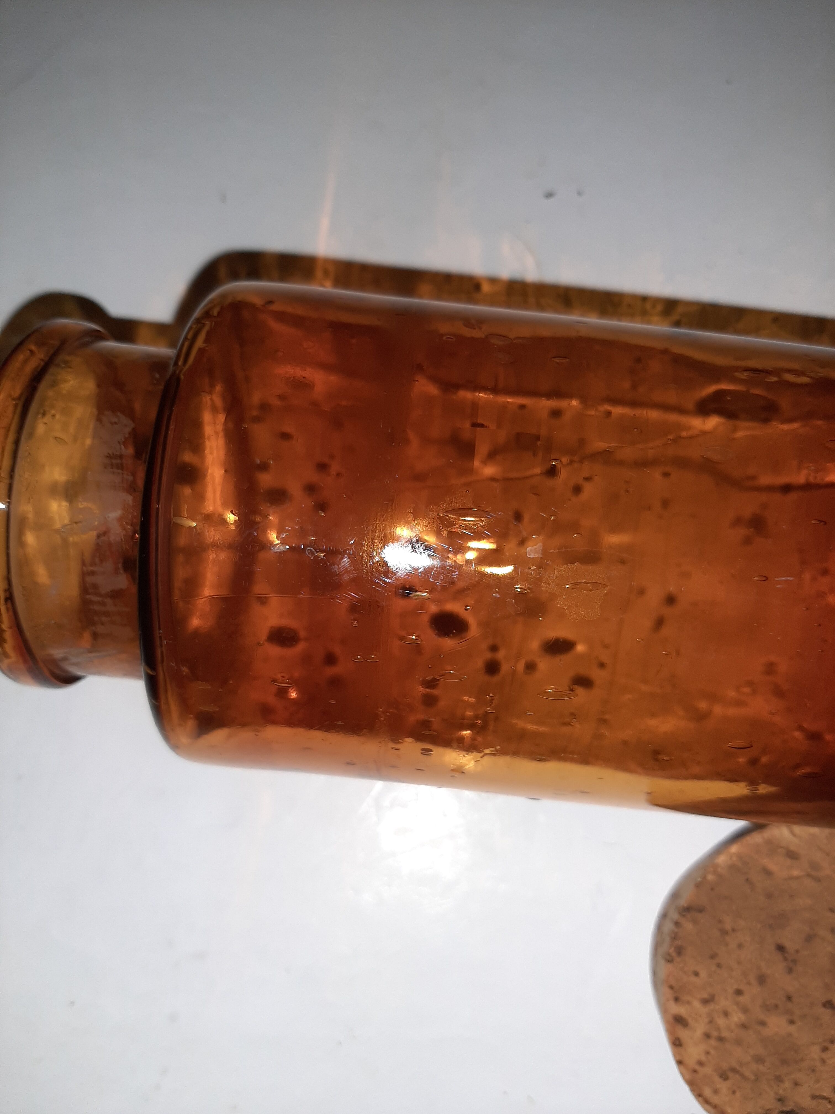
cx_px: 418
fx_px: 836
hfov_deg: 53.1
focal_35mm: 26
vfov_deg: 67.3
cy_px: 557
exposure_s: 1/17
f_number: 1.7
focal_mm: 3.93
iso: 1000
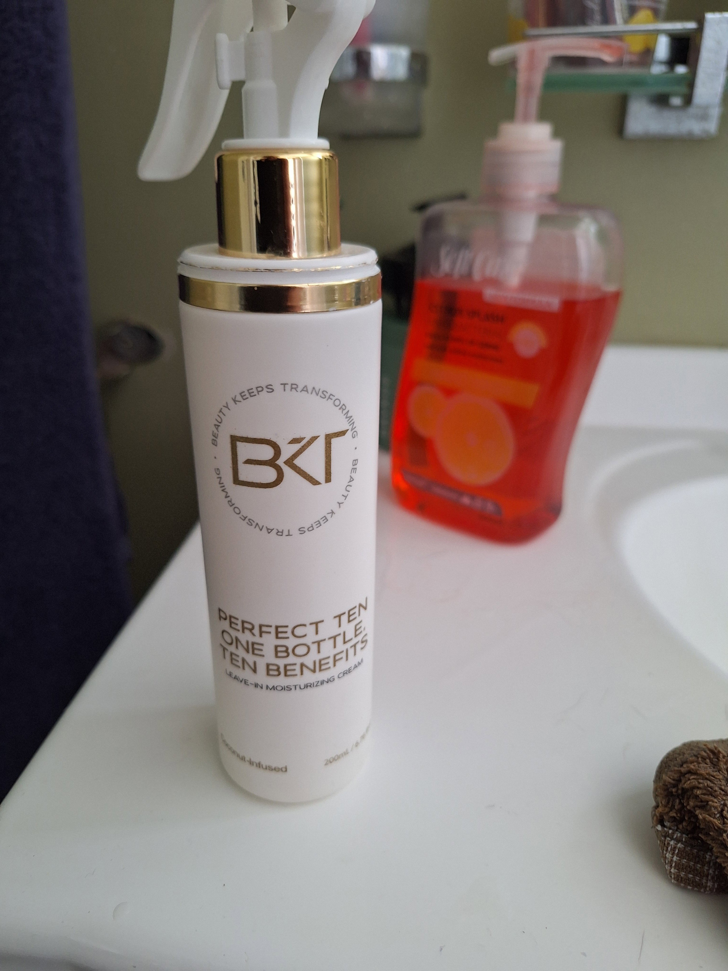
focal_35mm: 23
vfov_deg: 73.9
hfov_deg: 58.9
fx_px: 645
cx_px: 364
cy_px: 486
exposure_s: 1/50
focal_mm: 5.54
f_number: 1.8
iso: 250
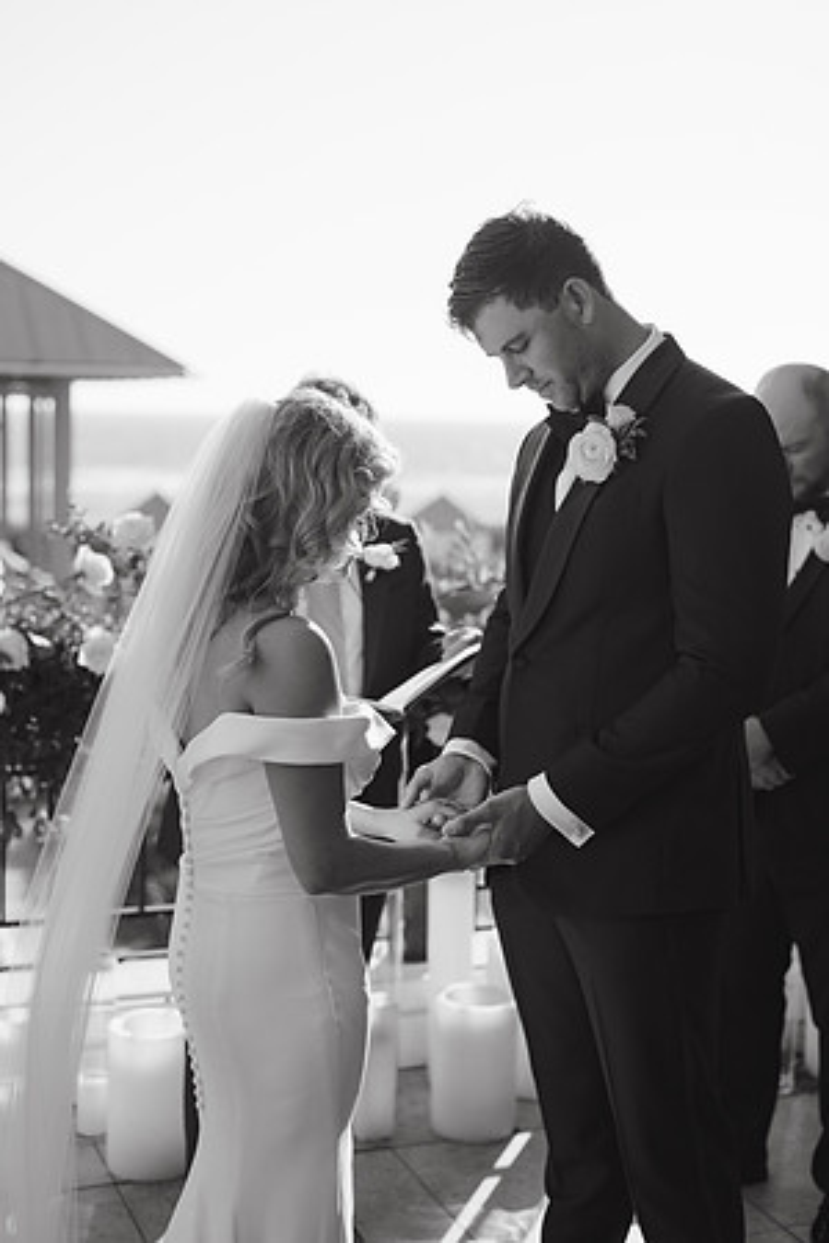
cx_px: 414
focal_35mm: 50
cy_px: 622
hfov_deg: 27.0
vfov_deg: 39.6
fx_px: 1727
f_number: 2.8
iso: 200
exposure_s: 1/4000
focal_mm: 50
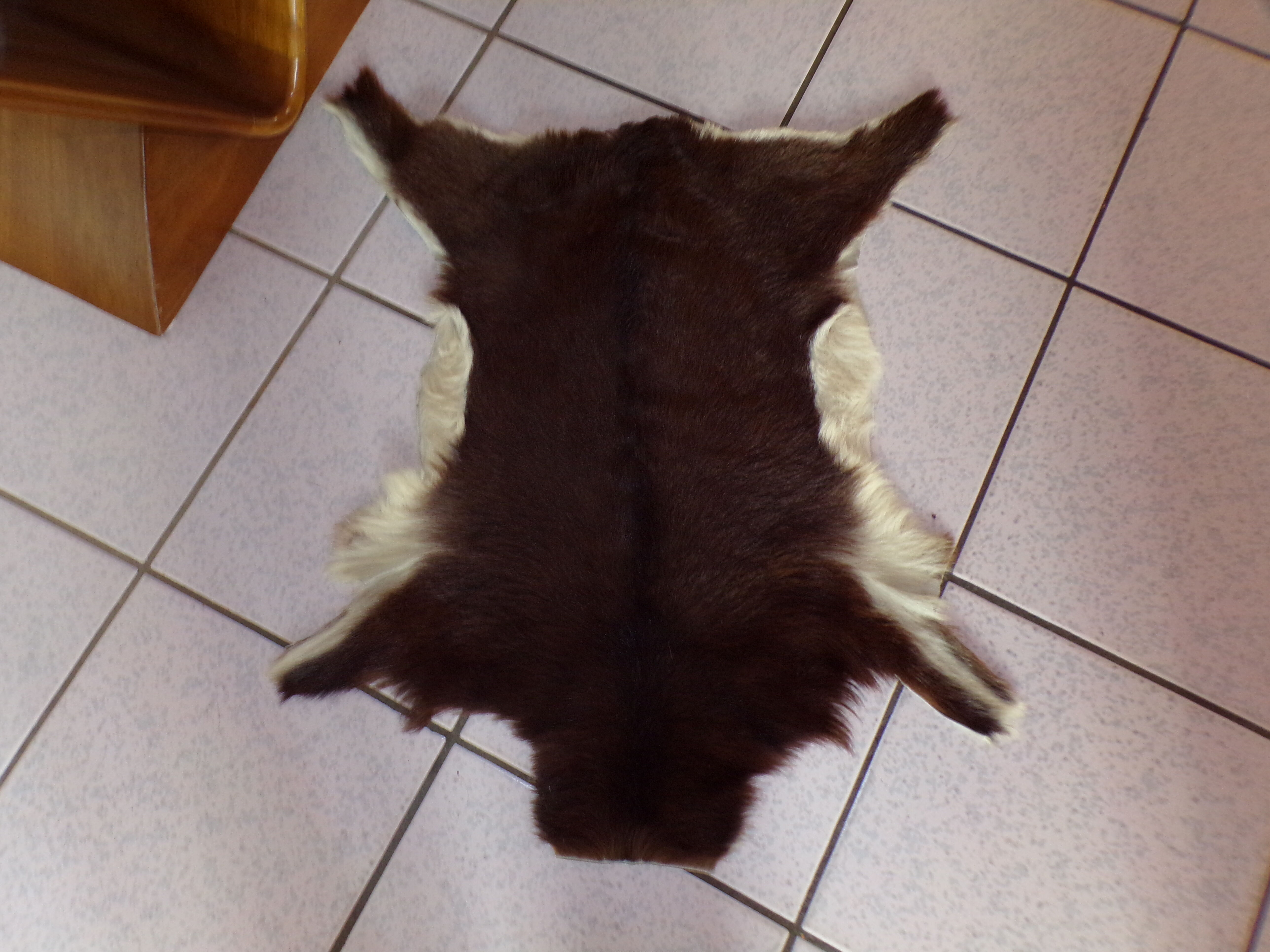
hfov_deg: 71.6
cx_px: 635
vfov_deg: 56.8
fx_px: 881
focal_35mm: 24
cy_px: 476
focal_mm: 4.3
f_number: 3
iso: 200
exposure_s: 1/34
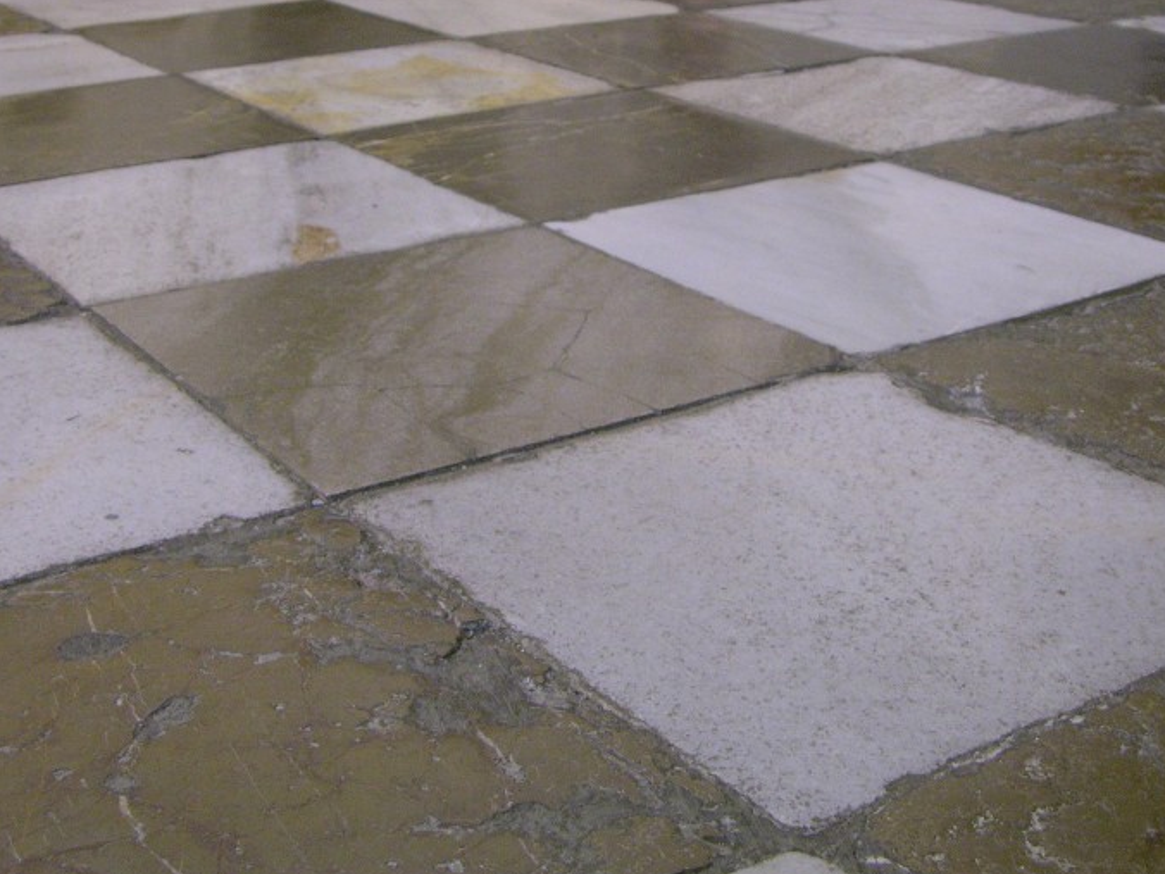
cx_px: 576
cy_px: 238
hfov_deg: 36.2
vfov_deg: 27.2
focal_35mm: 53
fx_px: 1784
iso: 200
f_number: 2.8
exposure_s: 1/2.7
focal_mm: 8.9
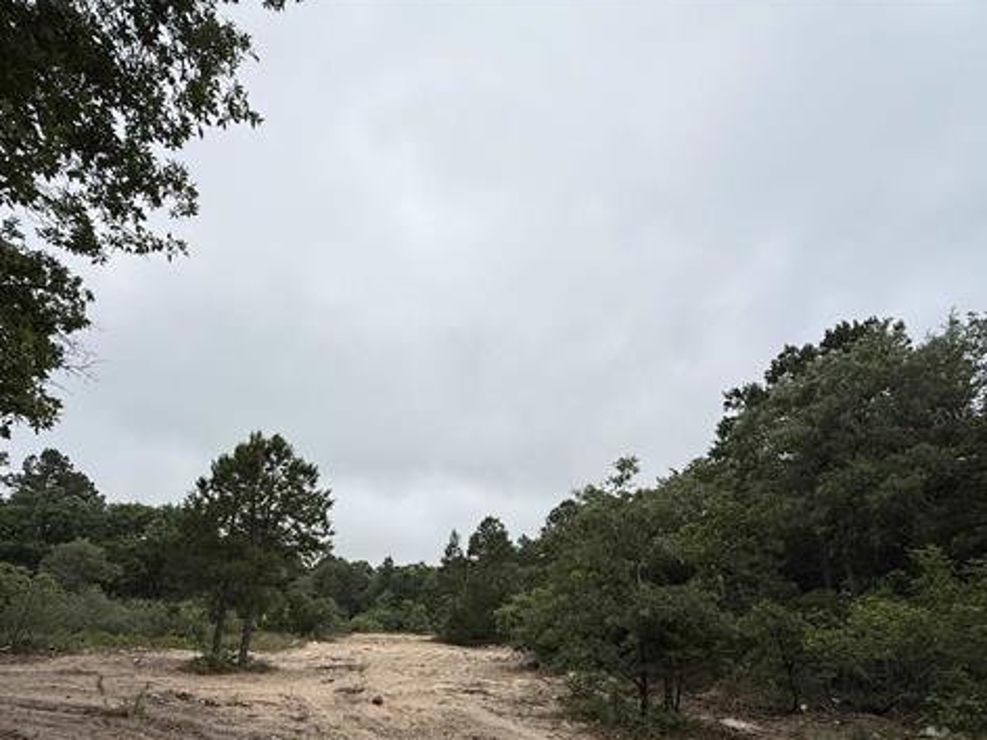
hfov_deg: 84.3
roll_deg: -1.9
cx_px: 435
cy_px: 493
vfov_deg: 66.8
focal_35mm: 19
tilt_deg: +11.5
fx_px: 542
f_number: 2.2
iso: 50
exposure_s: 1/1105
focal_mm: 2.22
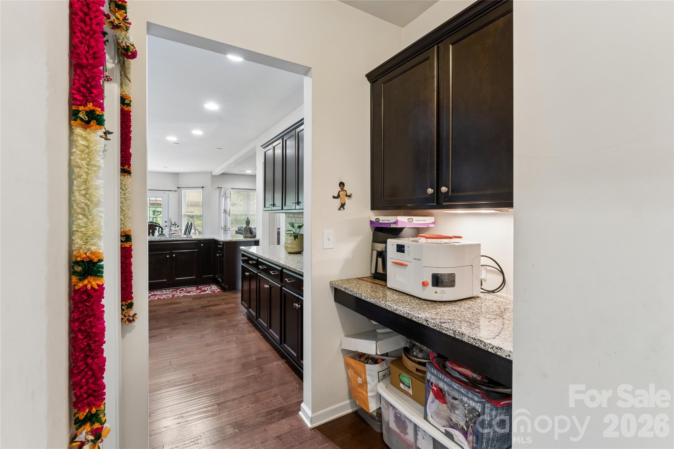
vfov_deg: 73.7
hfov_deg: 96.7
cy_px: 224
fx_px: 300
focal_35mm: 16
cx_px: 337
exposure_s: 1/1.25
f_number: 13
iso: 400
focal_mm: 16
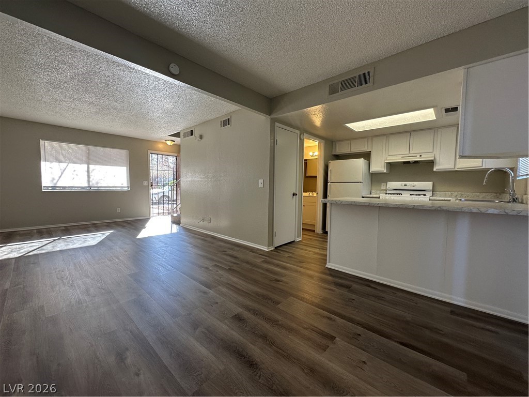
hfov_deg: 102.1
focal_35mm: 14
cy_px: 198
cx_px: 264
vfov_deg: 85.7
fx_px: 214
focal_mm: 2.22
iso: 100
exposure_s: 1/120
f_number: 2.2
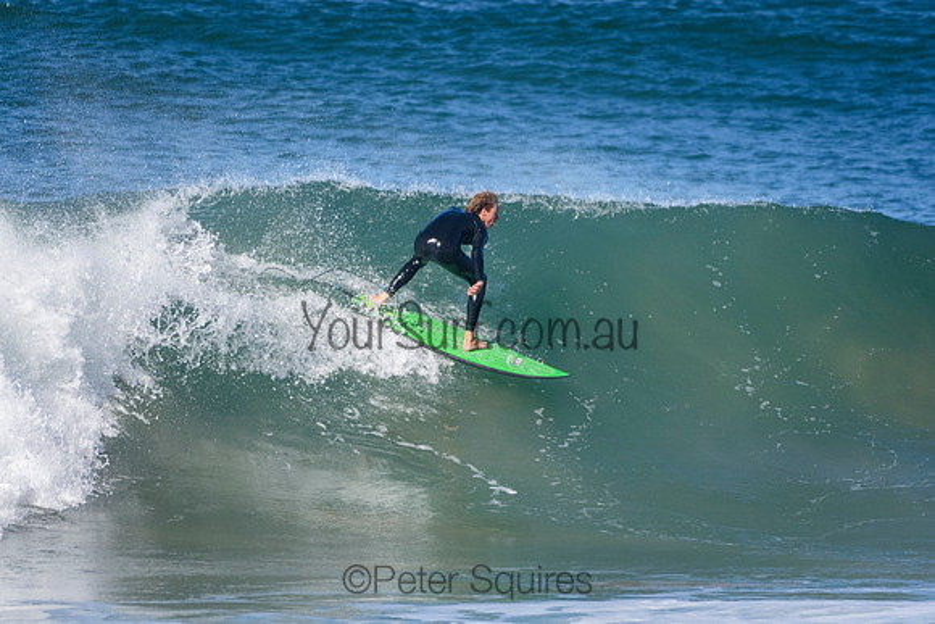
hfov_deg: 2.7
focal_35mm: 750
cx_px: 468
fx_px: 19485
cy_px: 312
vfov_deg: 1.8
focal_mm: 500
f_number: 5.6
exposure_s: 1/4000
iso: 720
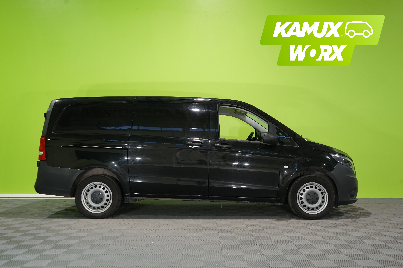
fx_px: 381
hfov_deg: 55.8
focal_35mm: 34
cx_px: 202
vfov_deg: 38.9
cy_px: 134
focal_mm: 34
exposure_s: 1/30
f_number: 5.6
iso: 800
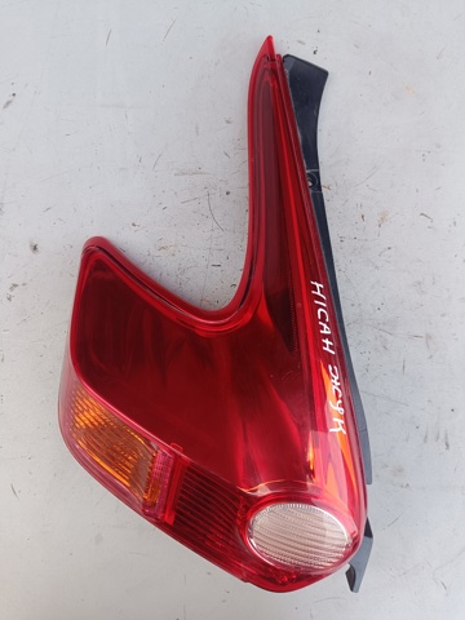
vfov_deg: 71.6
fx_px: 430
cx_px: 232
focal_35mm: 24
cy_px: 310
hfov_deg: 56.8
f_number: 1.88
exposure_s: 1/101
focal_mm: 5.59
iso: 109
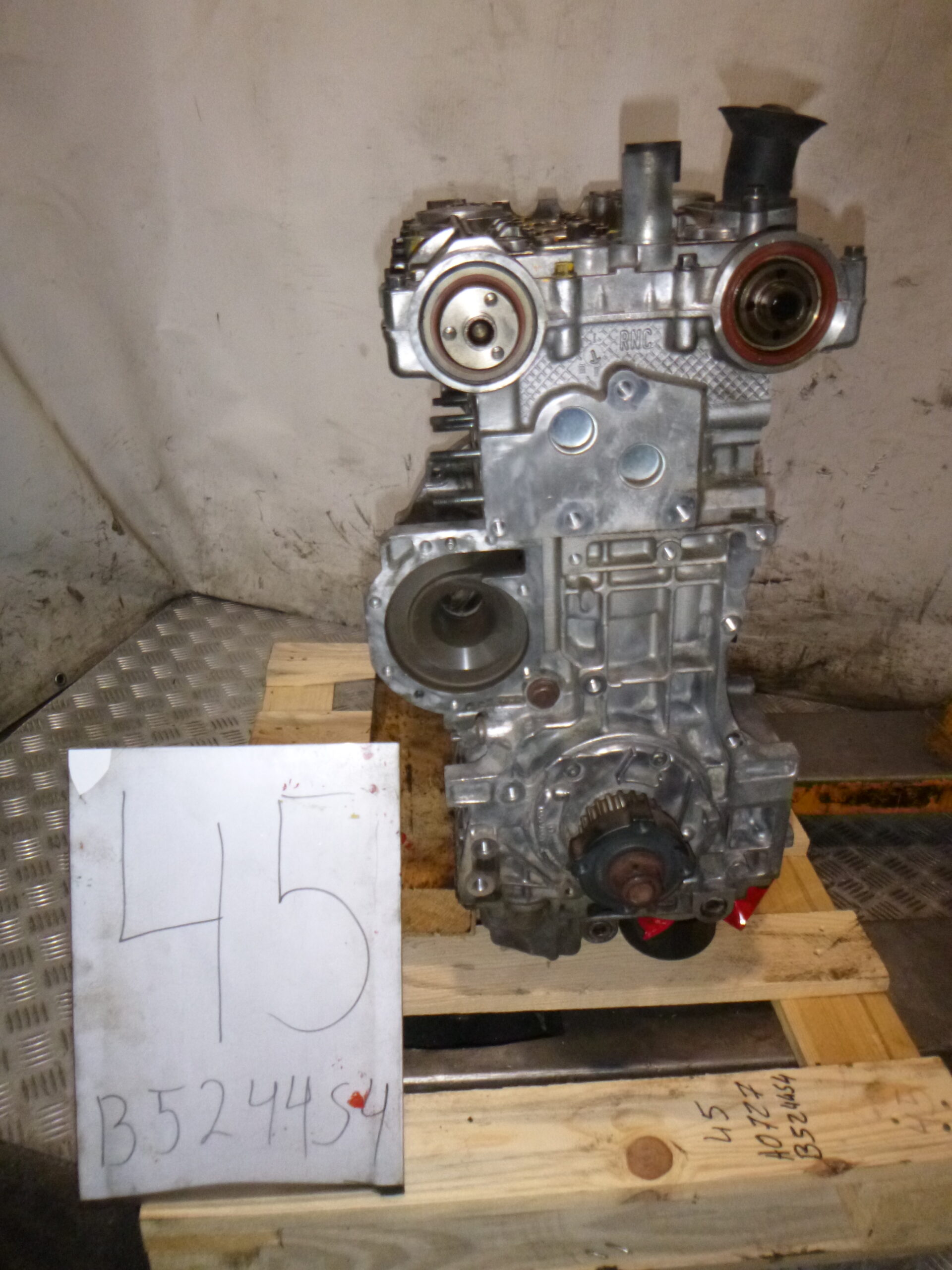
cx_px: 476
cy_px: 635
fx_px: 917
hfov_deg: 54.9
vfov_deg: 69.4
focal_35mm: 25
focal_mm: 4.5
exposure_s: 1/125
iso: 400
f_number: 3.9
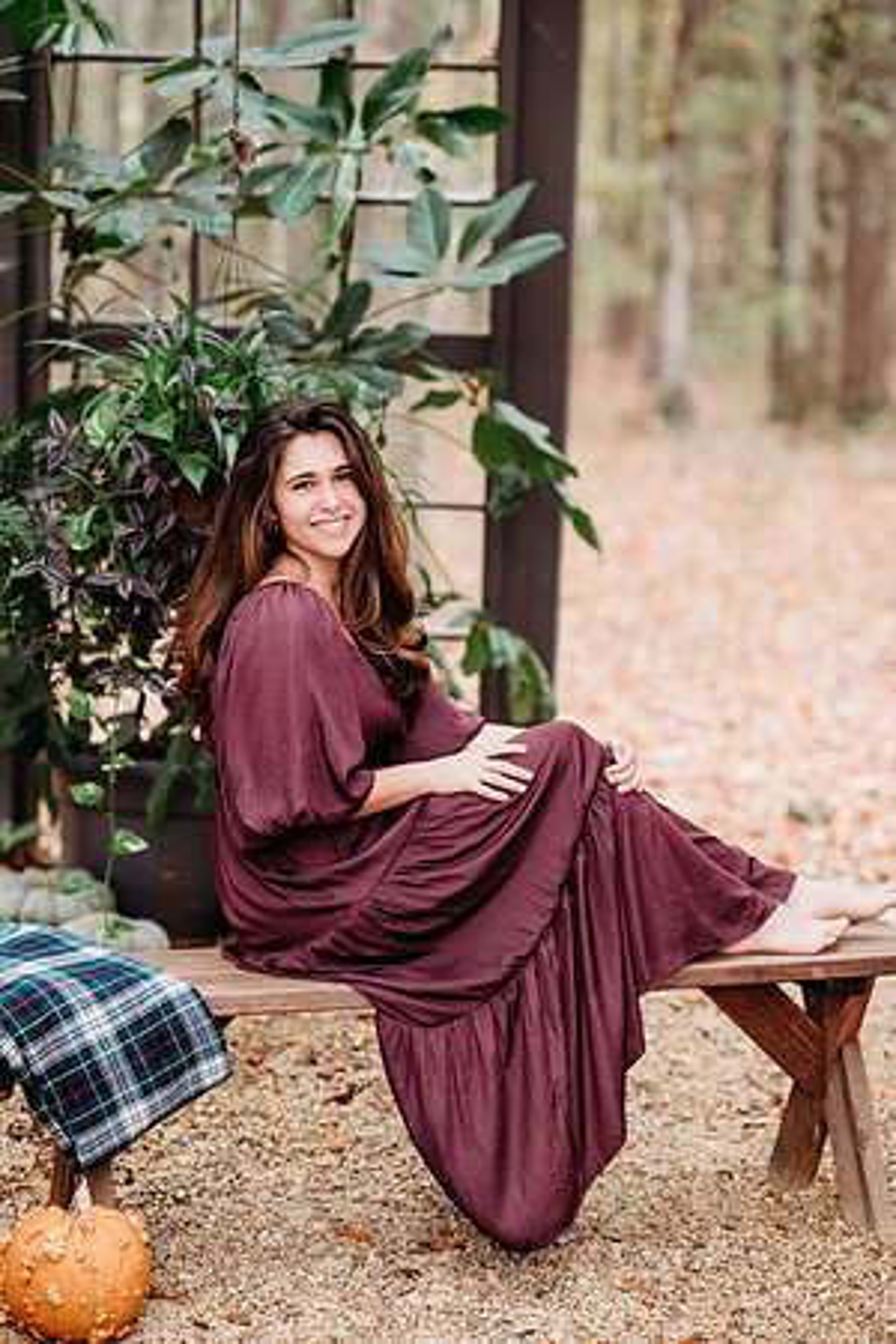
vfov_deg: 23.9
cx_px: 448
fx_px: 3173
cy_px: 672
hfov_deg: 16.1
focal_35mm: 85
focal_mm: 85
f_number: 2.2
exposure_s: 1/200
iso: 320
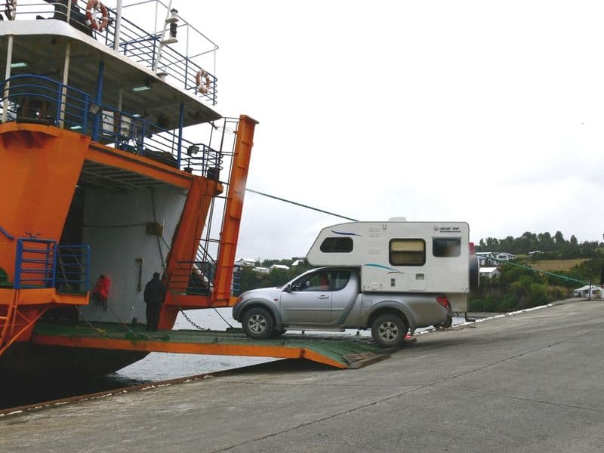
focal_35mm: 35
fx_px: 611
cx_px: 302
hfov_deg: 52.6
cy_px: 226
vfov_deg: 40.7
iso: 80
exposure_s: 1/400
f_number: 7.1
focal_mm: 7.4
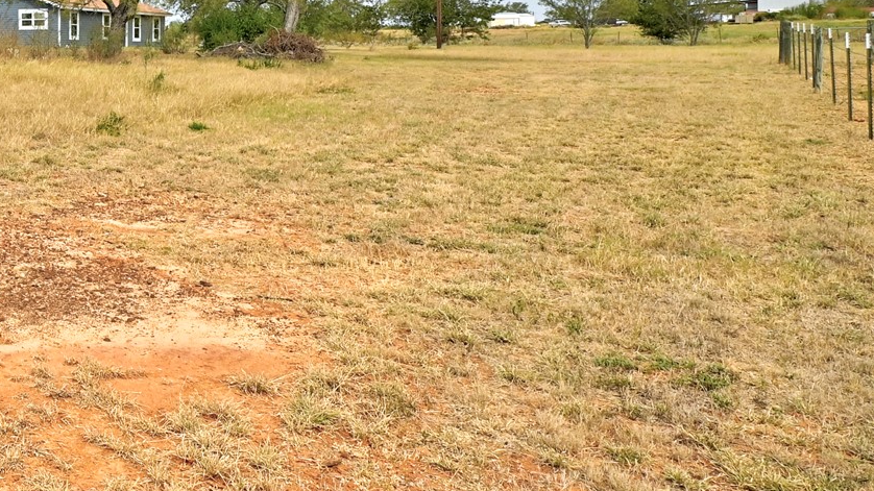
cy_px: 17
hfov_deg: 37.9
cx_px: -199
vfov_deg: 29.4
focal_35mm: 38
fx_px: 880
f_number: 10
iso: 400
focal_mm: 14
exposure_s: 1/320
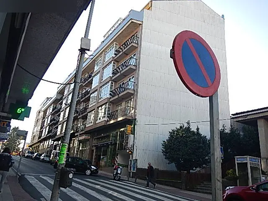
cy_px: 100
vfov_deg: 49.7
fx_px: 217
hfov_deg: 63.4
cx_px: 134
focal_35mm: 28
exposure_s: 1/250
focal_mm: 5
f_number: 3.9
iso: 125
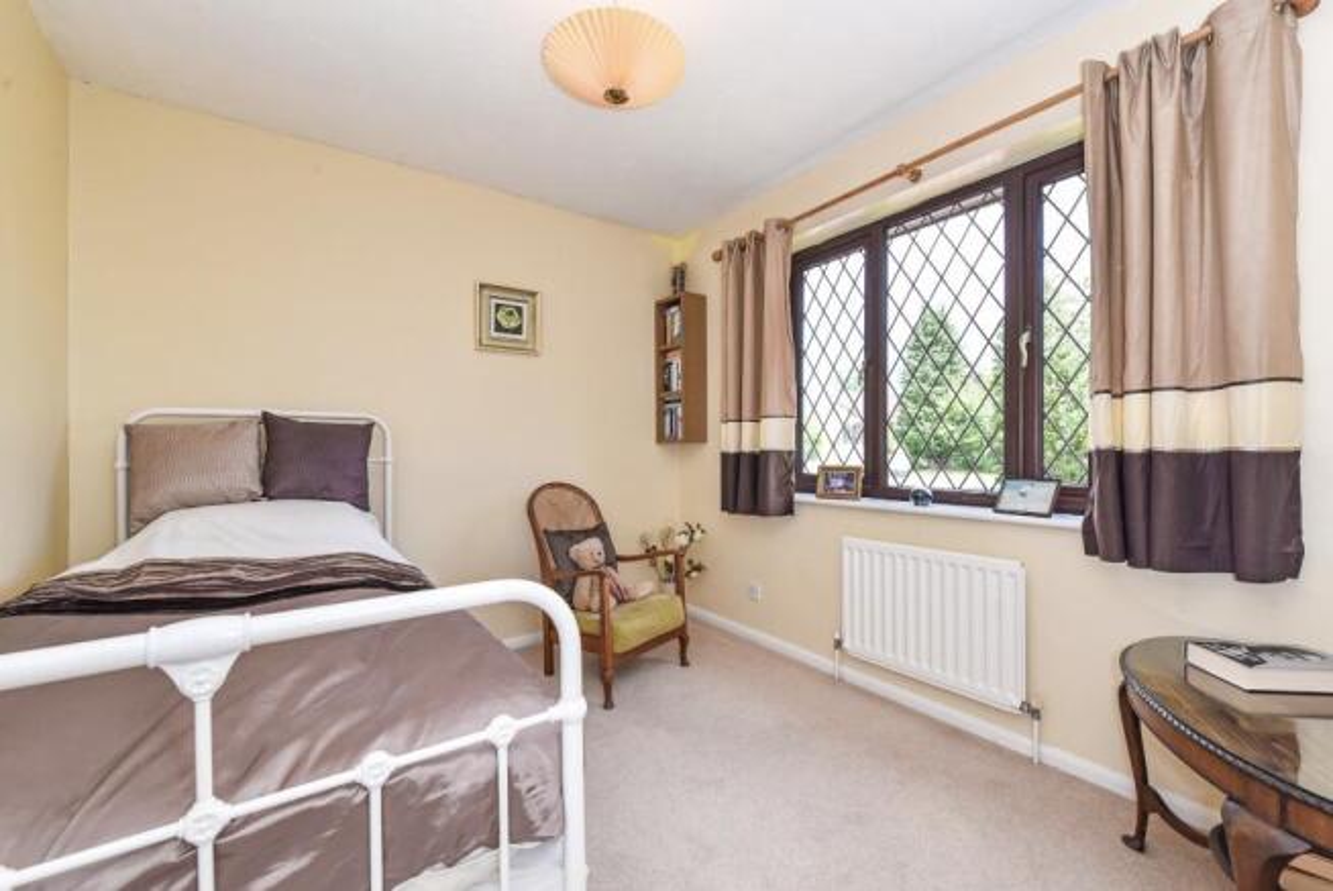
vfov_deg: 81.3
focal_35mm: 14
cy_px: 446
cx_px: 666
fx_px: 519
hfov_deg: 104.2
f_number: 8
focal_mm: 14
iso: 400
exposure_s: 1/125
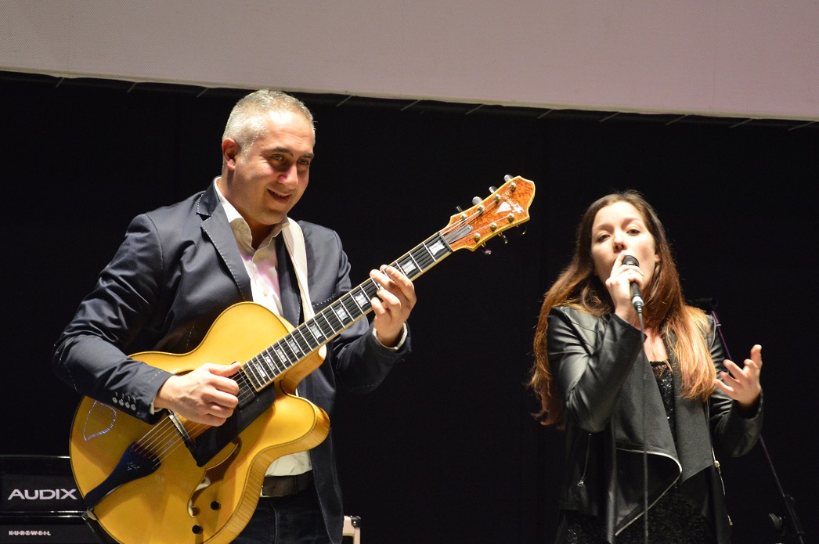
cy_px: 297
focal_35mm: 107
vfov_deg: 12.8
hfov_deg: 19.1
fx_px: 2432
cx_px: 401
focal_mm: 62
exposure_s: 1/50
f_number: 5.3
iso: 3200
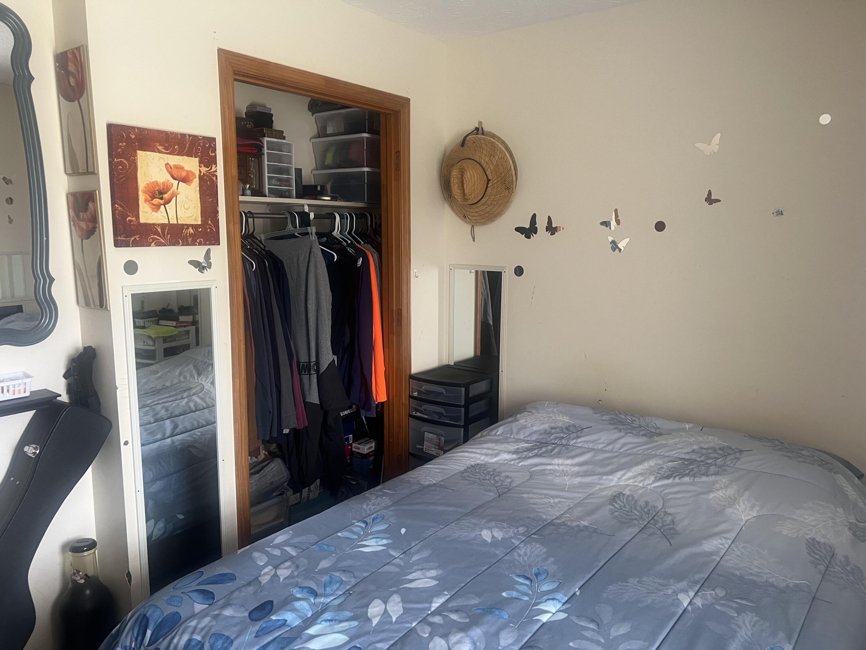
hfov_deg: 67.3
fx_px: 650
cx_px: 433
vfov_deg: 53.1
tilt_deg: -9.2
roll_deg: -0.1
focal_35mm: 26
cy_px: 325
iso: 200
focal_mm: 5.7
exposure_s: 1/60
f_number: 1.5
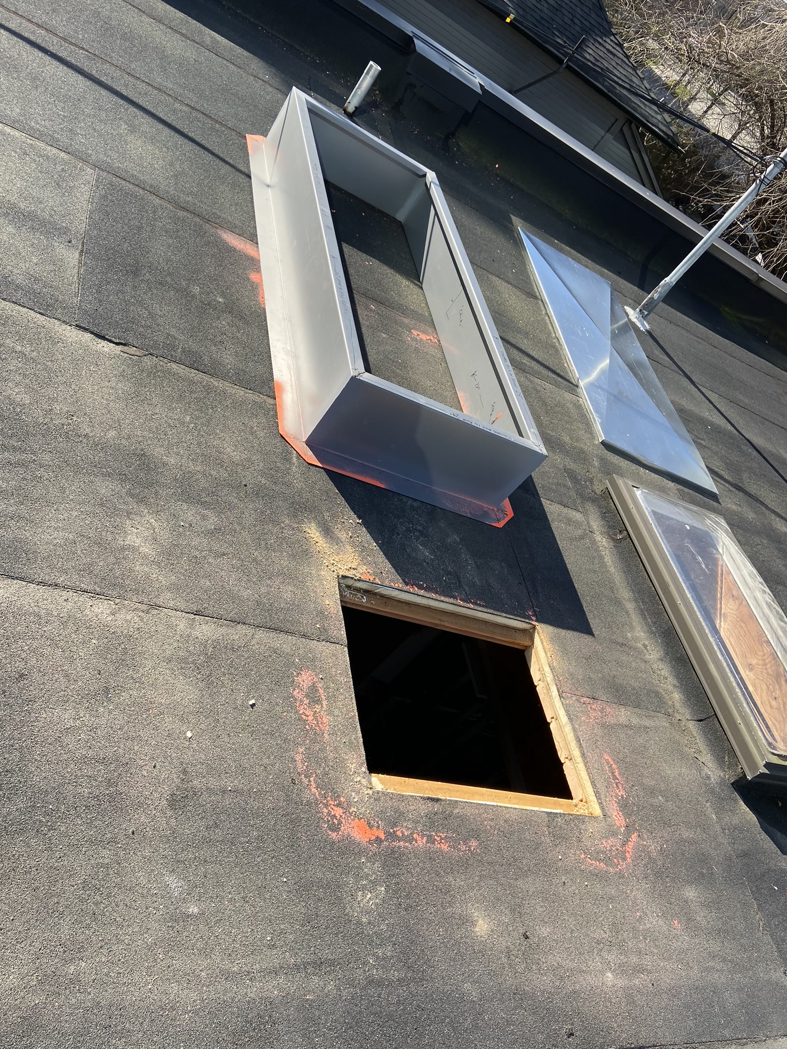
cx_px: 394
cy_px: 512
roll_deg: -40.6
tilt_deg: -36.1
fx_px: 818
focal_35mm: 27
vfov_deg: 65.3
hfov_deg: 51.4
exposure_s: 1/966
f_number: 1.8
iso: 32
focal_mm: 4.25
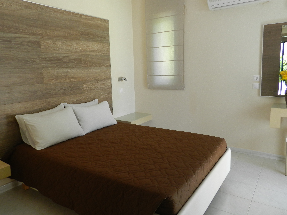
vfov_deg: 51.3
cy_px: 97
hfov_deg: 65.2
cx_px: 131
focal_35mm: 27
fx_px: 224
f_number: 3.4
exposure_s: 1/30
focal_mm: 4
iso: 220
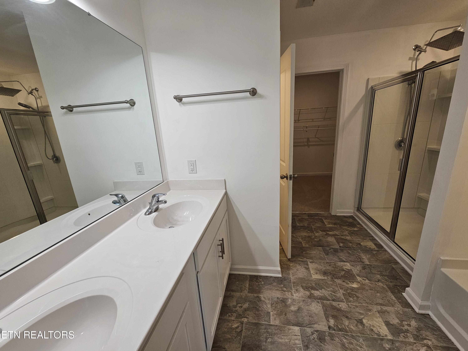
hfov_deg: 106.2
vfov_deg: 89.9
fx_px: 176
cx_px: 234
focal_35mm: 13
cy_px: 176
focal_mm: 2.2
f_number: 2.2
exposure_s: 1/120
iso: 80
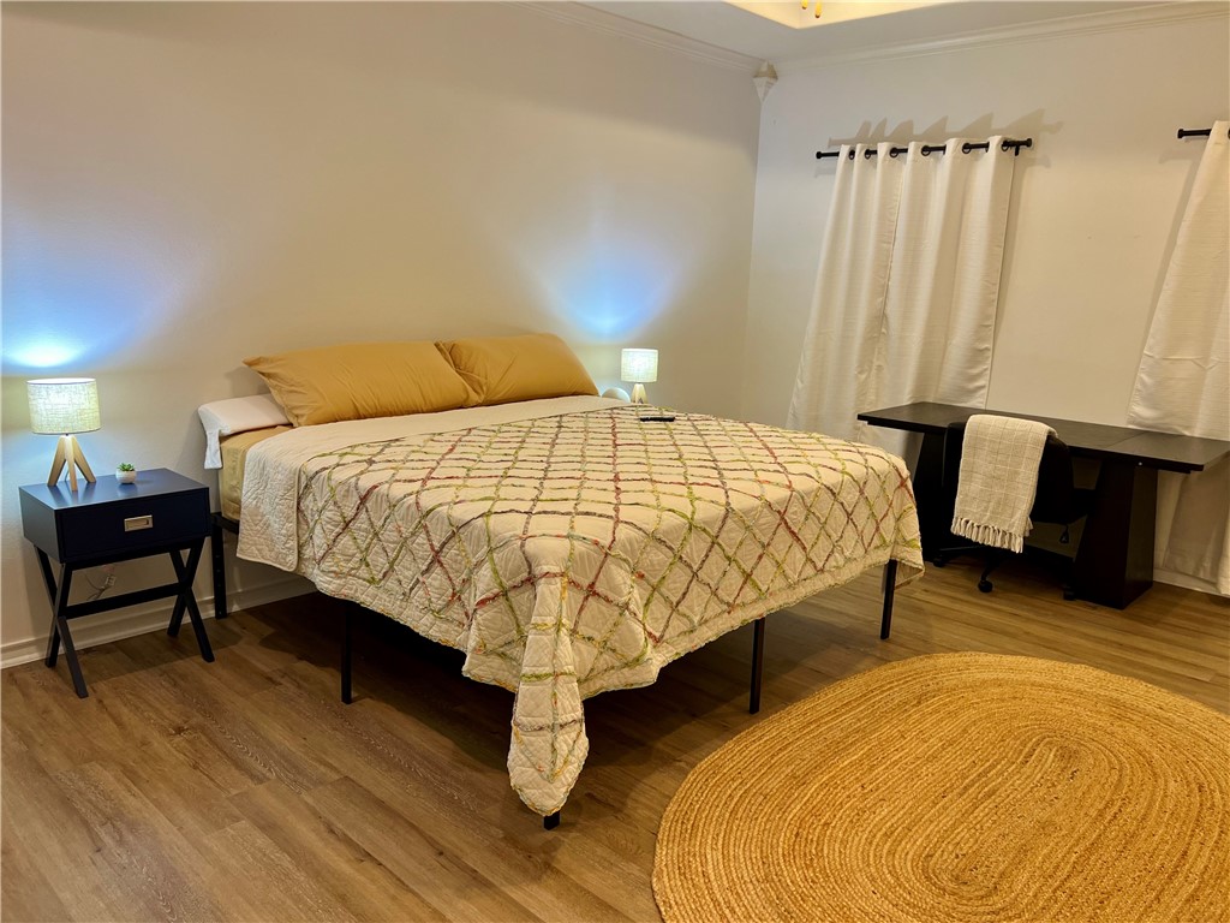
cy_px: 462
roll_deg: -2.7
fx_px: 924
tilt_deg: -12.2
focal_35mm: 26
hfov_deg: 67.3
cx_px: 615
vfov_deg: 53.1
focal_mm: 5.7
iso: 64
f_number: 1.5
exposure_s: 1/60
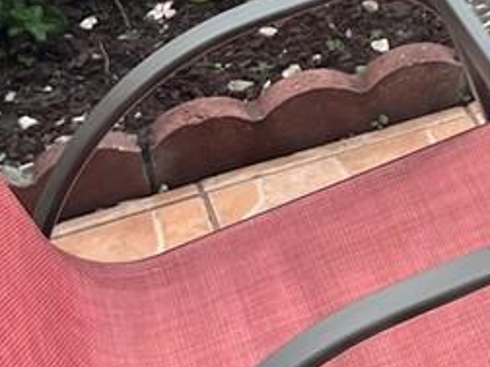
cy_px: -351
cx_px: 1013
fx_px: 2336
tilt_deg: -21.3
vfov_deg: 8.6
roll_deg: +2.9
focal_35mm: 165
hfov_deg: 10.8
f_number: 1.6
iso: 50
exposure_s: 1/680
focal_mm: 5.1
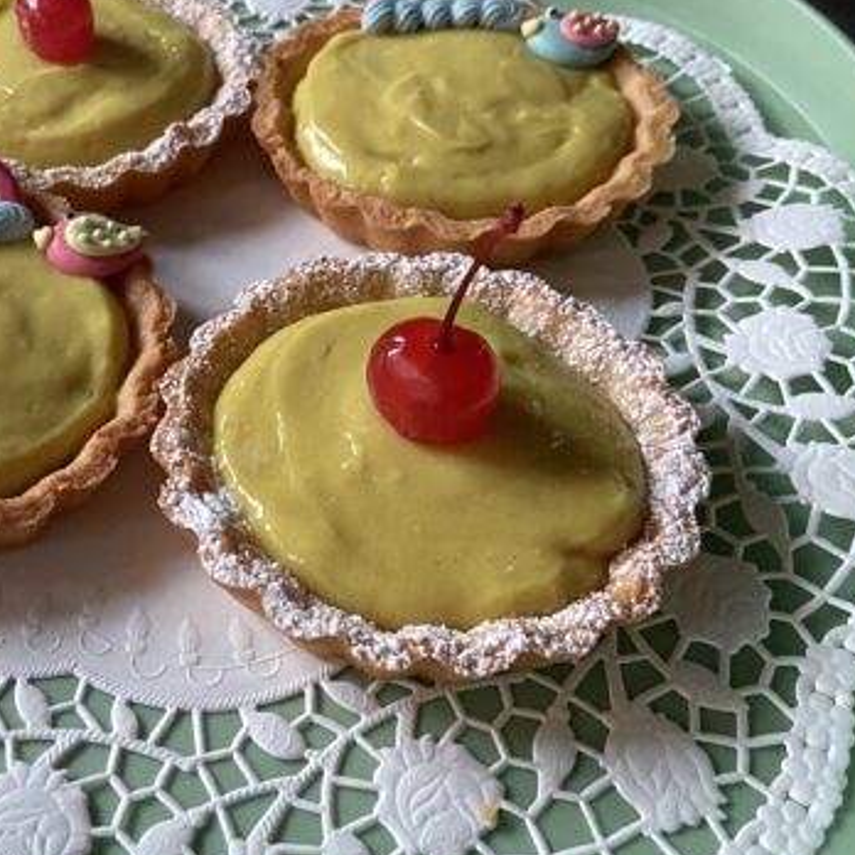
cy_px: 322
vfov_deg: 38.1
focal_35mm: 44
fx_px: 1230
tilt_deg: -46.6
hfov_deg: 37.4
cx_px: 215
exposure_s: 1/53
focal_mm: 4.25
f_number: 1.8
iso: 500
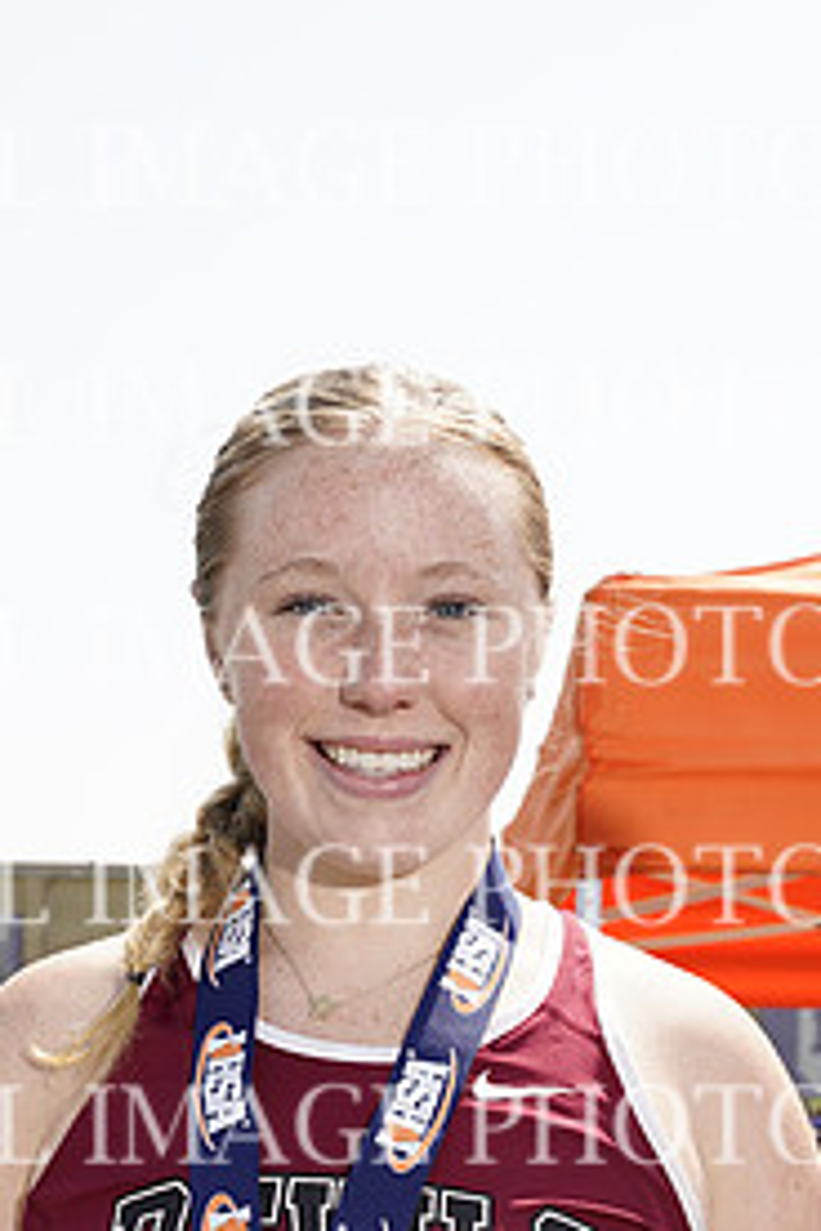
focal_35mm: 82
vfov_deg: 23.7
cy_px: 1244
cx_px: 435
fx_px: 2805
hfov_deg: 16.7
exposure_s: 1/160
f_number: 8
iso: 100
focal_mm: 39
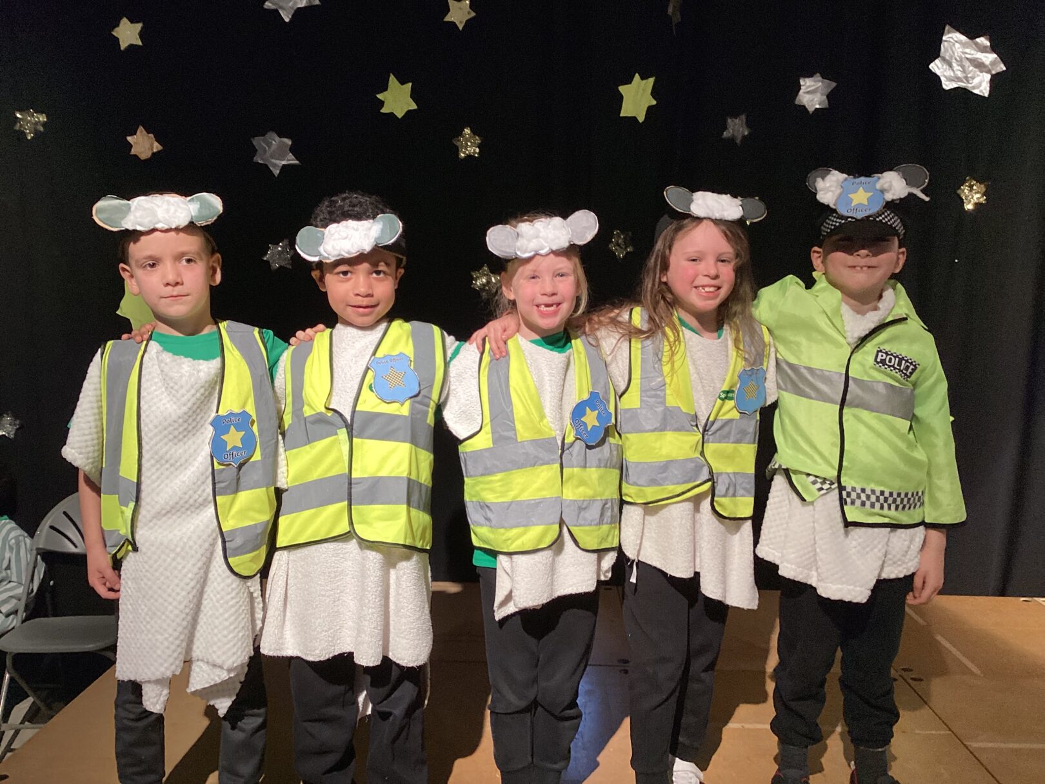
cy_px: 392
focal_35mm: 31
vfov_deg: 45.4
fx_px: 936
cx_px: 522
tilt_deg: -6.0
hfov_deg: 58.4
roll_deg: -2.3
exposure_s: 1/50
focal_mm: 3.3
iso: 64
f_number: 2.4
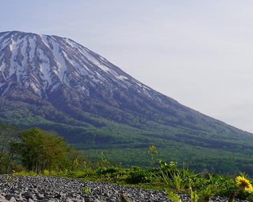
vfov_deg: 17.8
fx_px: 644
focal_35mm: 86
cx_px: 91
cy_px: 49
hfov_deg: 22.2
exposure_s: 1/200
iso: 100
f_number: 10
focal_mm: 29
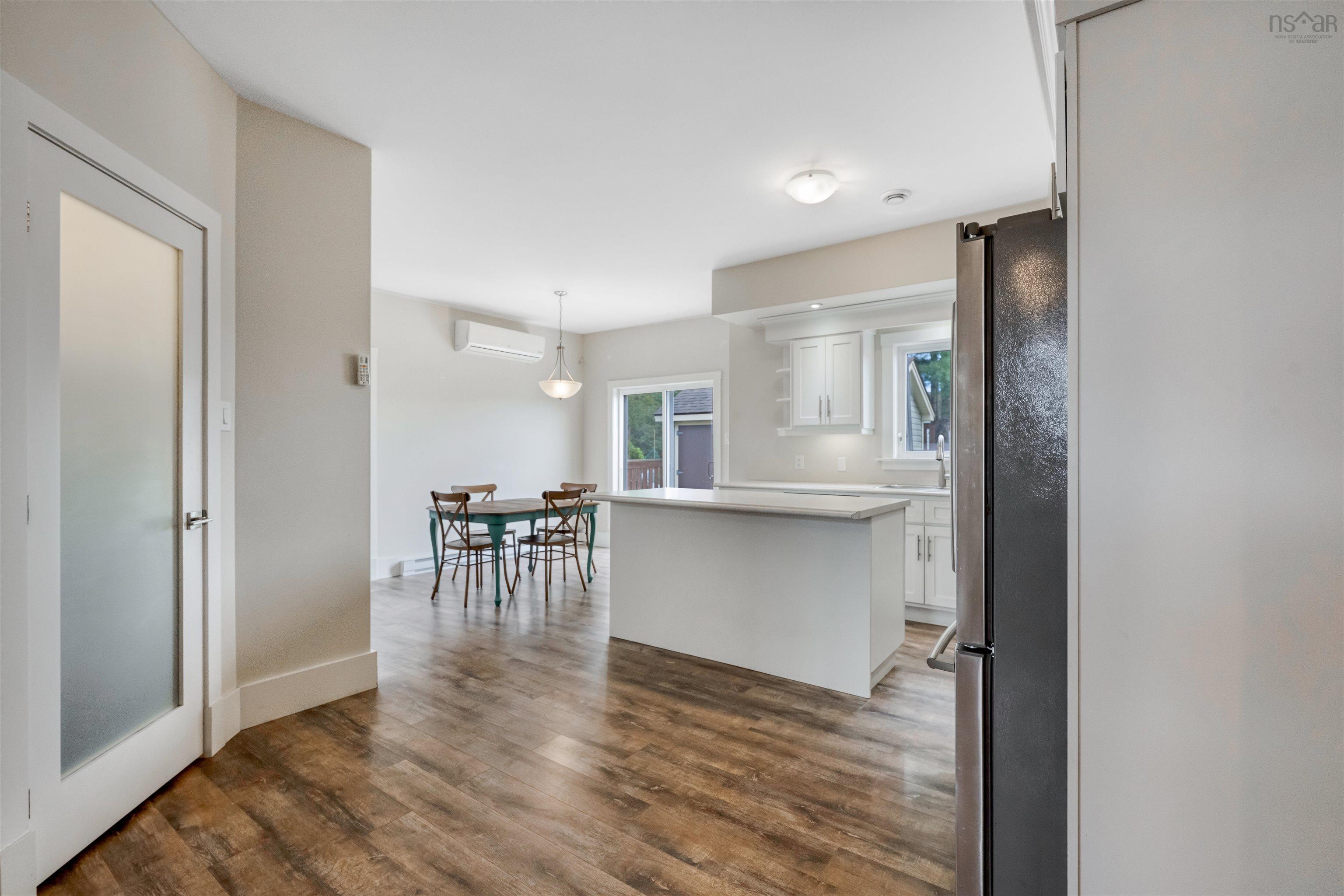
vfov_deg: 73.7
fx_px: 597
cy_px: 448
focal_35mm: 16
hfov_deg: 96.7
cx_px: 672
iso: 800
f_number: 8
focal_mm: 16
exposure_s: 1/100
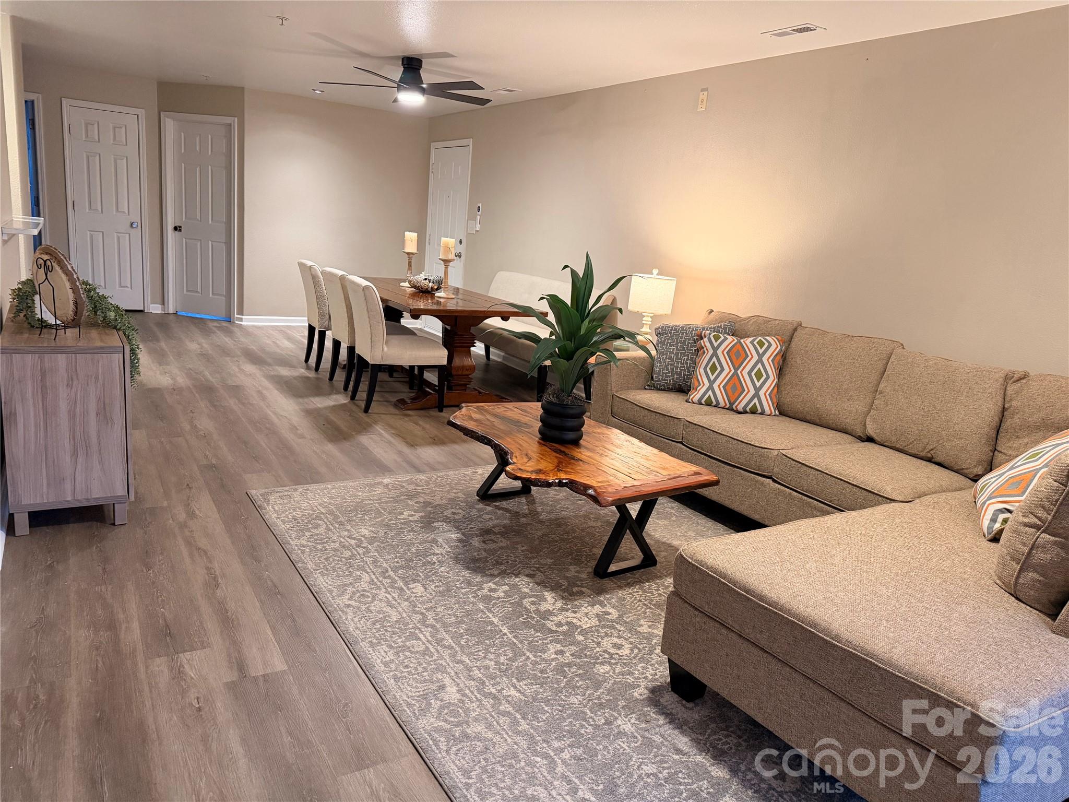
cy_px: 401
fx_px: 741
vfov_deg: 56.8
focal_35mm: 24
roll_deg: -5.1
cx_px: 534
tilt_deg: -13.1
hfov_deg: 71.6
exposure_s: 1/60
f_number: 1.78
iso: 400
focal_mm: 6.76
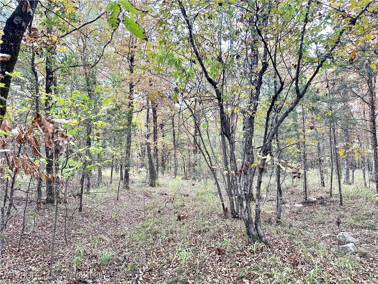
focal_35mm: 24
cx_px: 189
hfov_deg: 71.6
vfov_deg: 56.8
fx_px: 262
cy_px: 142
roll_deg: -0.1
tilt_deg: +3.9
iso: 250
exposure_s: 1/60
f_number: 1.78
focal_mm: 6.86
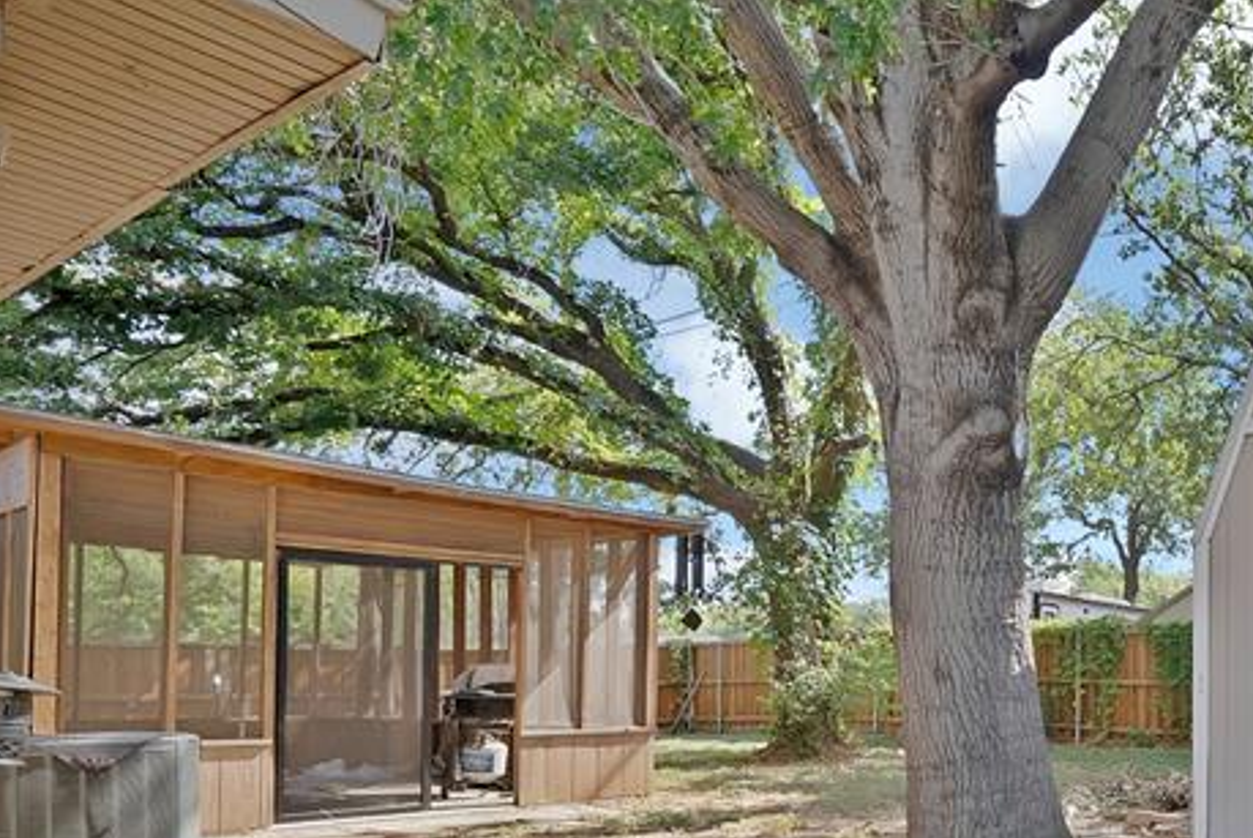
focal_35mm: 29
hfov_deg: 47.9
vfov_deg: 43.1
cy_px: 666
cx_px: 1346
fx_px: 1010
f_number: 9
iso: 640
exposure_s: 1/15
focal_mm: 13
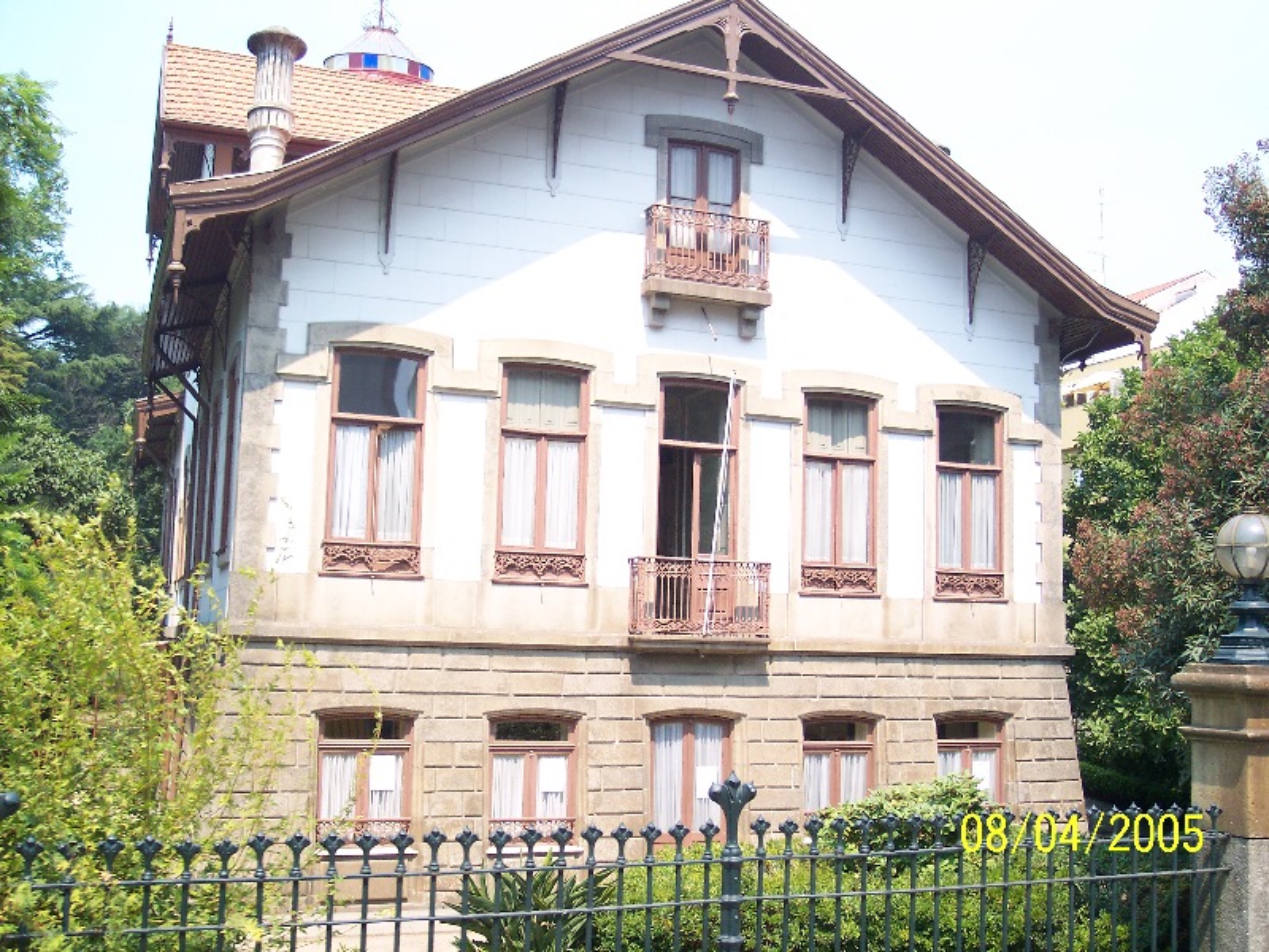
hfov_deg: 49.0
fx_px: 1393
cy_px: 476
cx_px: 634
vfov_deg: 37.7
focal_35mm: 38
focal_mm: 8
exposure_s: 1/500
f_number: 2.8
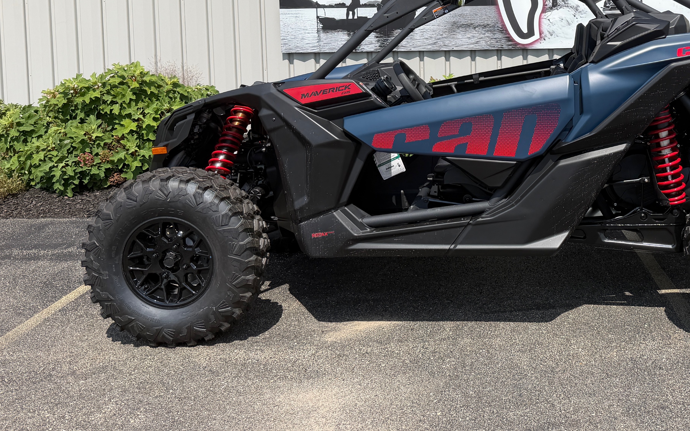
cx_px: 494
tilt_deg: -3.3
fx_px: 752
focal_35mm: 40
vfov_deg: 31.1
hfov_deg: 47.9
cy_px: 82
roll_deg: +2.4
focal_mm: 6.76
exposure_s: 1/4975
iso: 80
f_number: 1.78
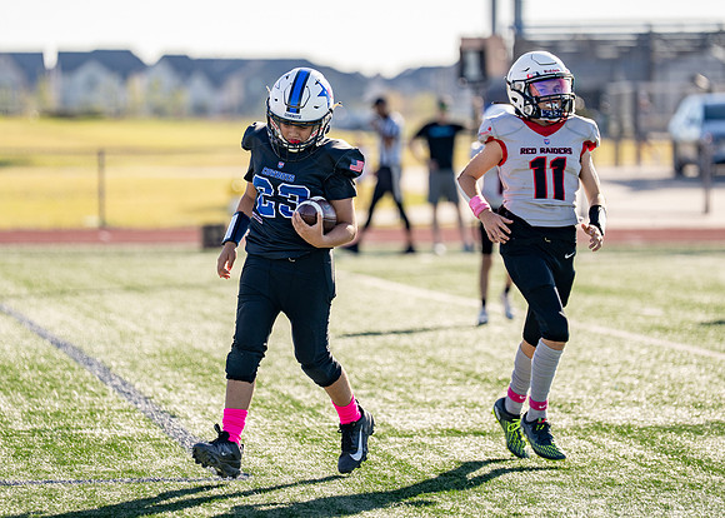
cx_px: 349
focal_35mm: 220
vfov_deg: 6.5
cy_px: 220
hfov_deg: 9.1
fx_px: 4536
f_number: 2.8
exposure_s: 1/2000
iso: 160
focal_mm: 173
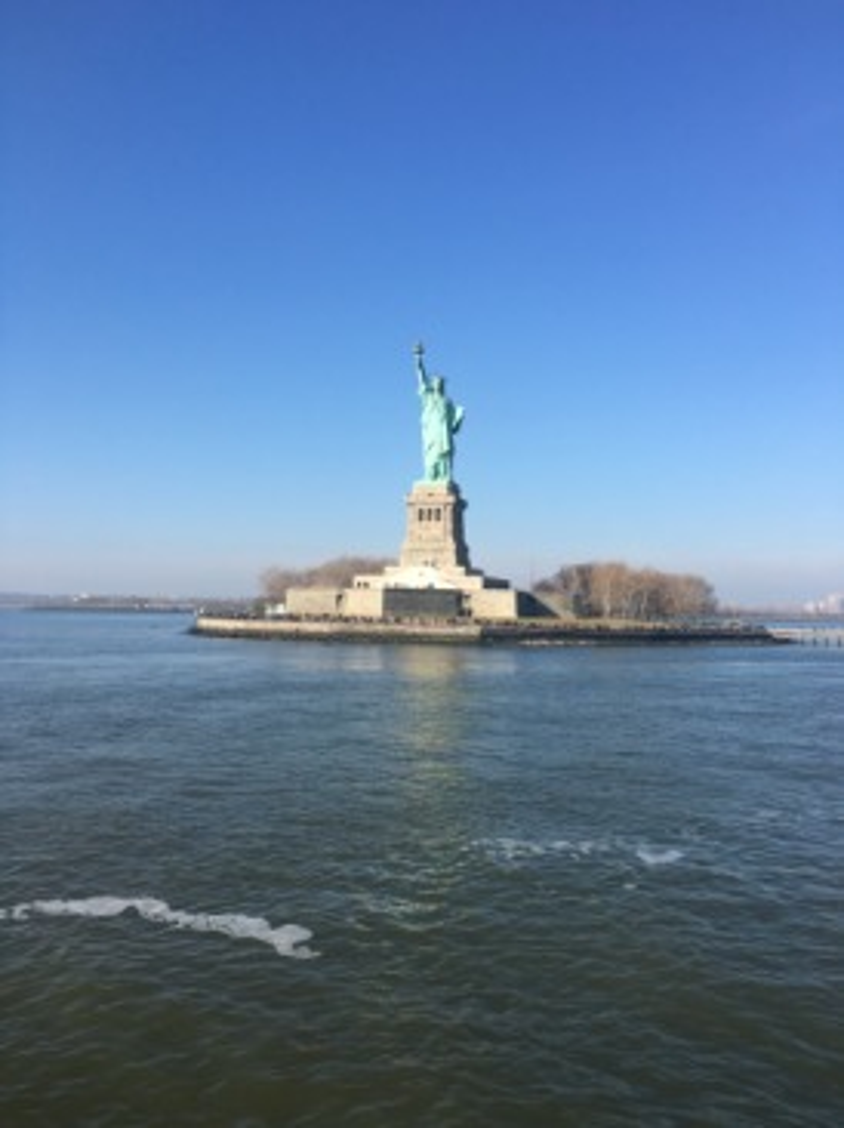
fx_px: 944
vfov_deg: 61.7
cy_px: 564
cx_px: 422
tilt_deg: +2.7
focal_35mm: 29
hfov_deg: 48.2
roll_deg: -0.3
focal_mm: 4.15
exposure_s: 1/1748
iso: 25
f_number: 2.2
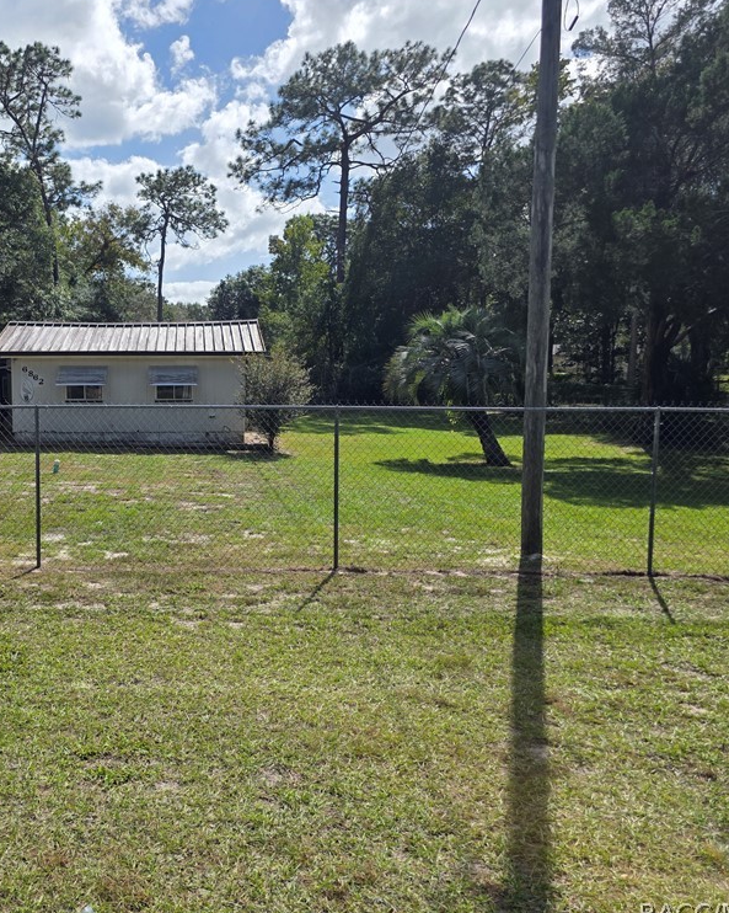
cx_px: 179
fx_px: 837
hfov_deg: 45.4
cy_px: 461
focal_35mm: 31
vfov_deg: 57.2
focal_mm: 6.3
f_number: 1.7
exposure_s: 1/7626
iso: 80
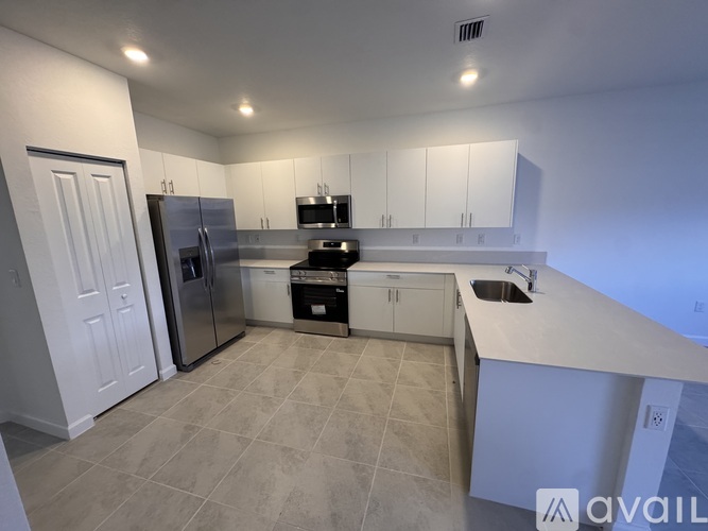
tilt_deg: -10.5
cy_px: 266
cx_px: 354
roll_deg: +2.0
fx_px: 286
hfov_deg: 102.1
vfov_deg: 85.7
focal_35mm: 14
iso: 250
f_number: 2.2
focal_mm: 2.22
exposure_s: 1/120
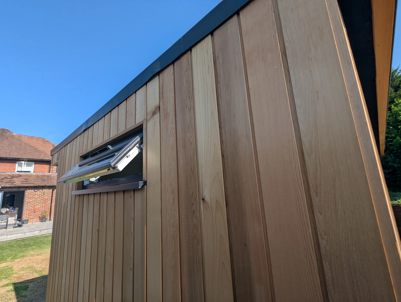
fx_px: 186
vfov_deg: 78.3
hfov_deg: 94.4
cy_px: 151
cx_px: 200
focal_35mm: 16
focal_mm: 2.35
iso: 51
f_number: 2.2
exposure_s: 1/1239
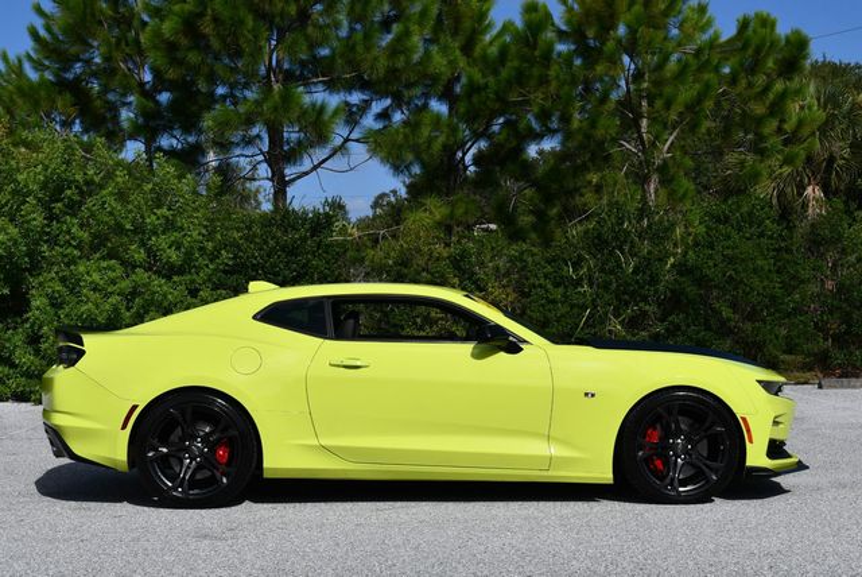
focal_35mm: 60
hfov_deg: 33.4
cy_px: 288
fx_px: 1438
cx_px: 431
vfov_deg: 22.7
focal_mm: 30
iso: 100
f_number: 10
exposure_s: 1/400
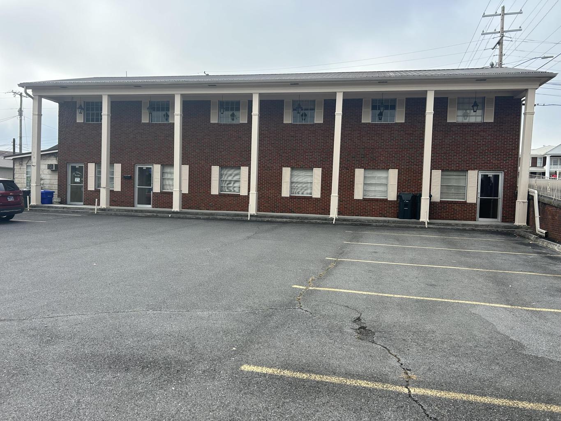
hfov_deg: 67.3
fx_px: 421
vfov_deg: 53.1
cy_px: 210
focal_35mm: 26
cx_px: 280
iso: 50
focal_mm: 5.7
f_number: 1.5
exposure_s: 1/1038
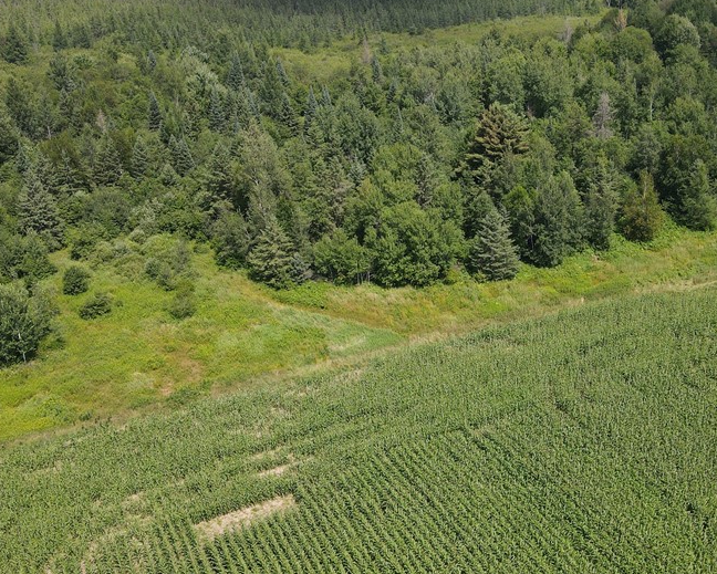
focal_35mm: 37
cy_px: 258
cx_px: 422
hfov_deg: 48.8
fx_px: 786
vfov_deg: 40.1
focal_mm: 4.5
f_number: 2.8
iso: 100
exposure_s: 1/400
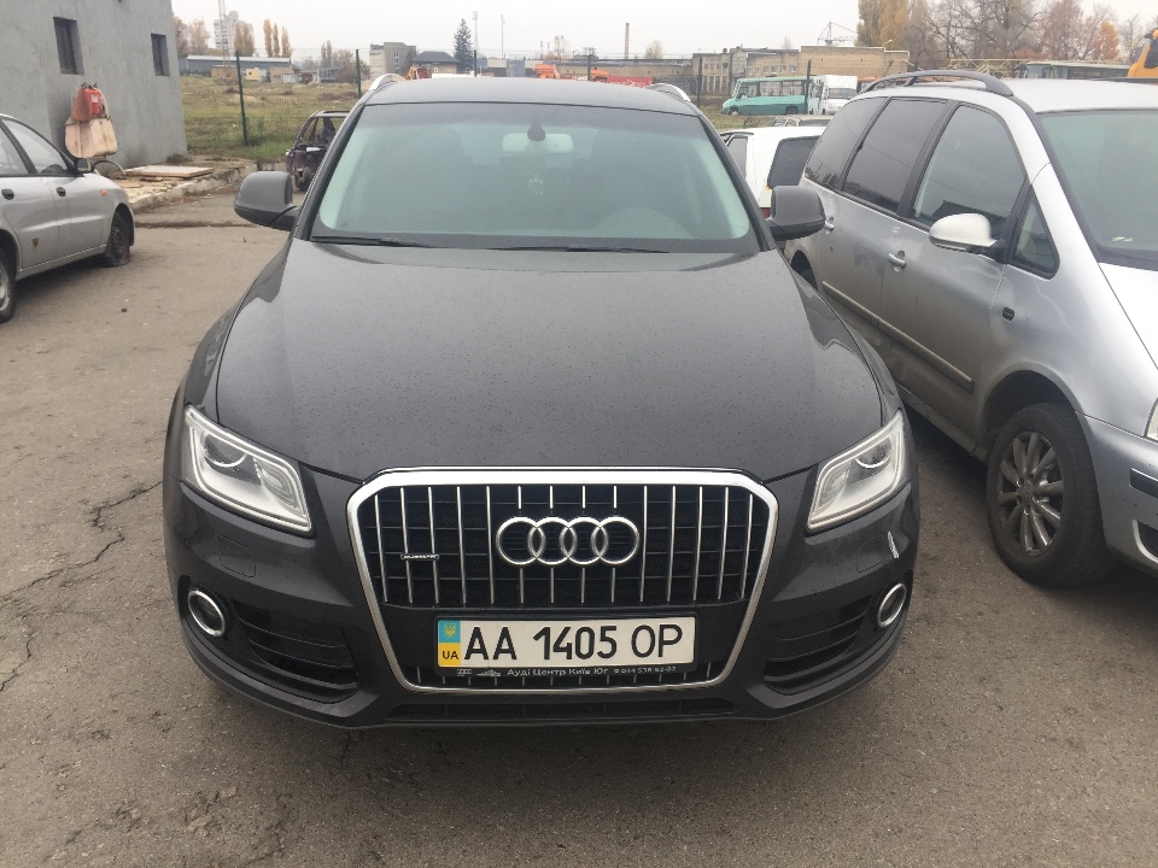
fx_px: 970
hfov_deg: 61.7
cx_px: 579
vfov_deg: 48.2
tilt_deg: -19.2
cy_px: 434
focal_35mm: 29
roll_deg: -1.0
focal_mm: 4.15
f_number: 2.2
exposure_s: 1/148
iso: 32
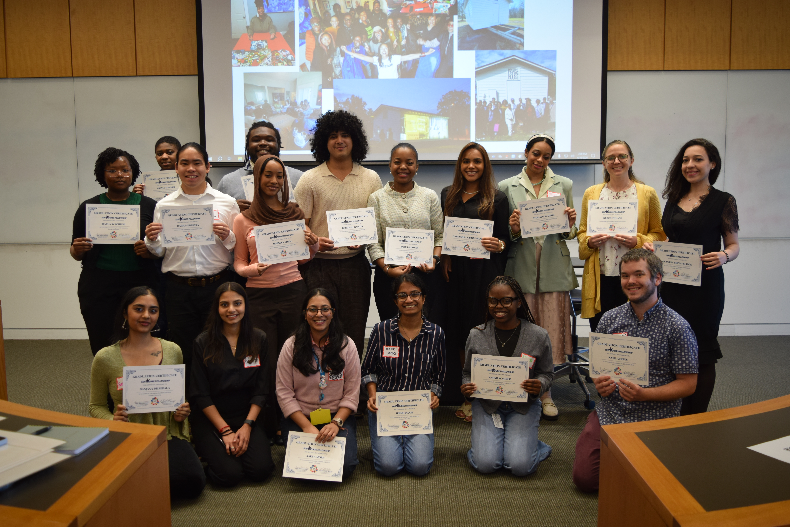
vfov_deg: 40.0
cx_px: 395
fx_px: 724
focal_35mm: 33
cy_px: 264
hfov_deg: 57.2
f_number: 4
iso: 400
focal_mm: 22
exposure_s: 1/60
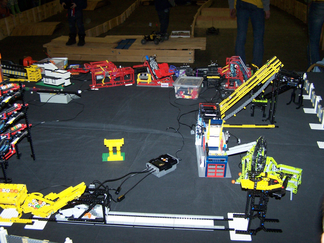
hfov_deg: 49.0
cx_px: 162
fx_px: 356
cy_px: 122
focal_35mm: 38
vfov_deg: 37.7
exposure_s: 1/60
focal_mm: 6.3
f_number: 2.8
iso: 140
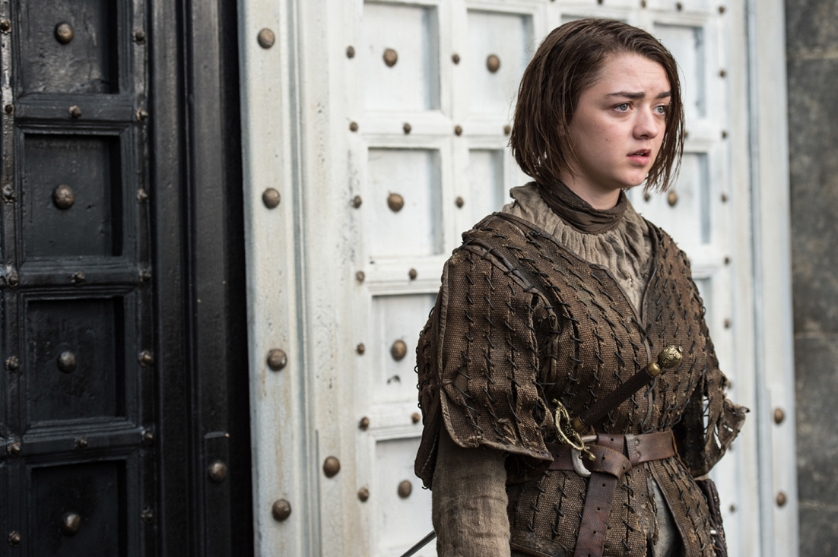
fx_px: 2093
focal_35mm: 90
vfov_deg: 15.2
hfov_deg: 22.6
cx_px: 419
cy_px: 278
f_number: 4.5
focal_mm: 90
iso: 400
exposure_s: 1/640
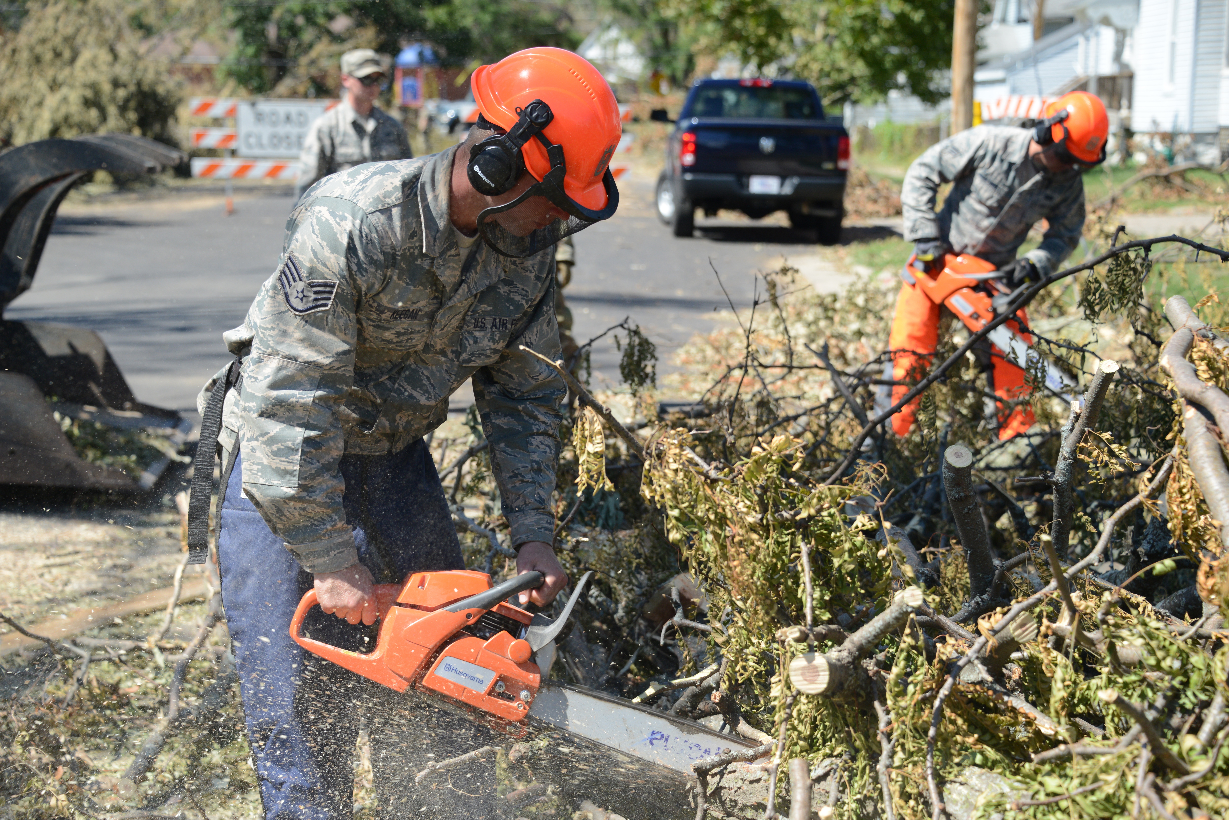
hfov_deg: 23.9
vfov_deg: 16.1
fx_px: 2902
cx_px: 614
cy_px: 410
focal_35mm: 85
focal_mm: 85
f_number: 5.6
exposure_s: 1/1000
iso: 400
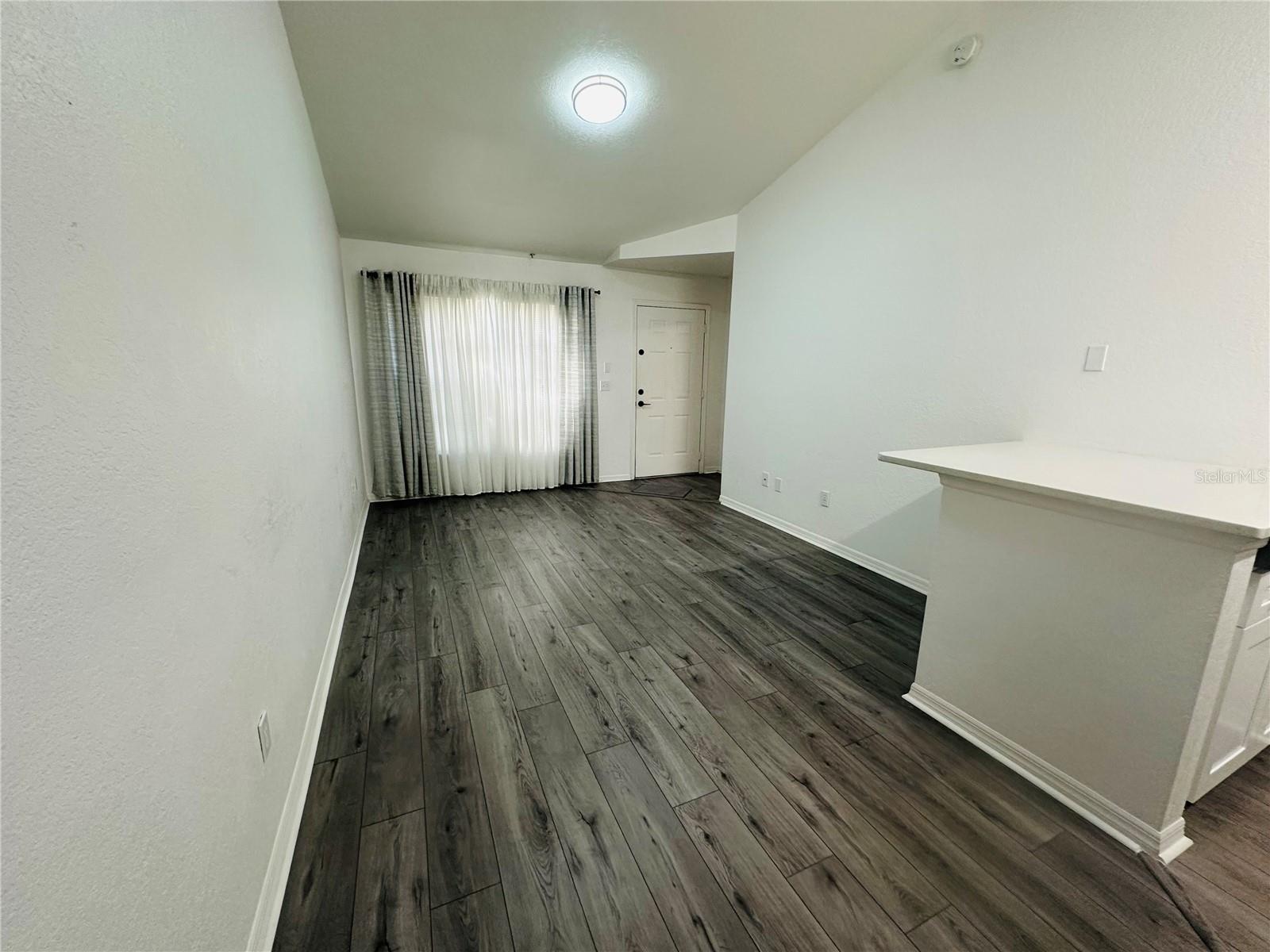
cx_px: 635
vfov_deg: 85.7
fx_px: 514
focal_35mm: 14
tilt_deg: -12.2
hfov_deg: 102.1
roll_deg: -0.9
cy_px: 476
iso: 200
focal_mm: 2.22
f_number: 2.2
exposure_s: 1/120
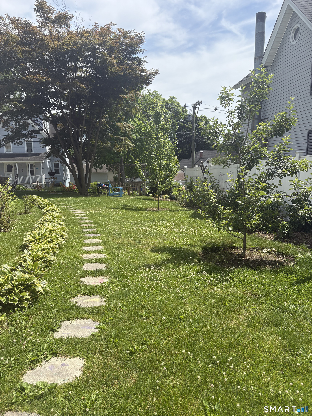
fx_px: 312
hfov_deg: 53.1
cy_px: 208
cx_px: 156
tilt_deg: -7.3
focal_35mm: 26
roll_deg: +0.8
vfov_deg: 67.3
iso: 50
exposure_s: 1/2747
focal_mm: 5.96
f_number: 1.6
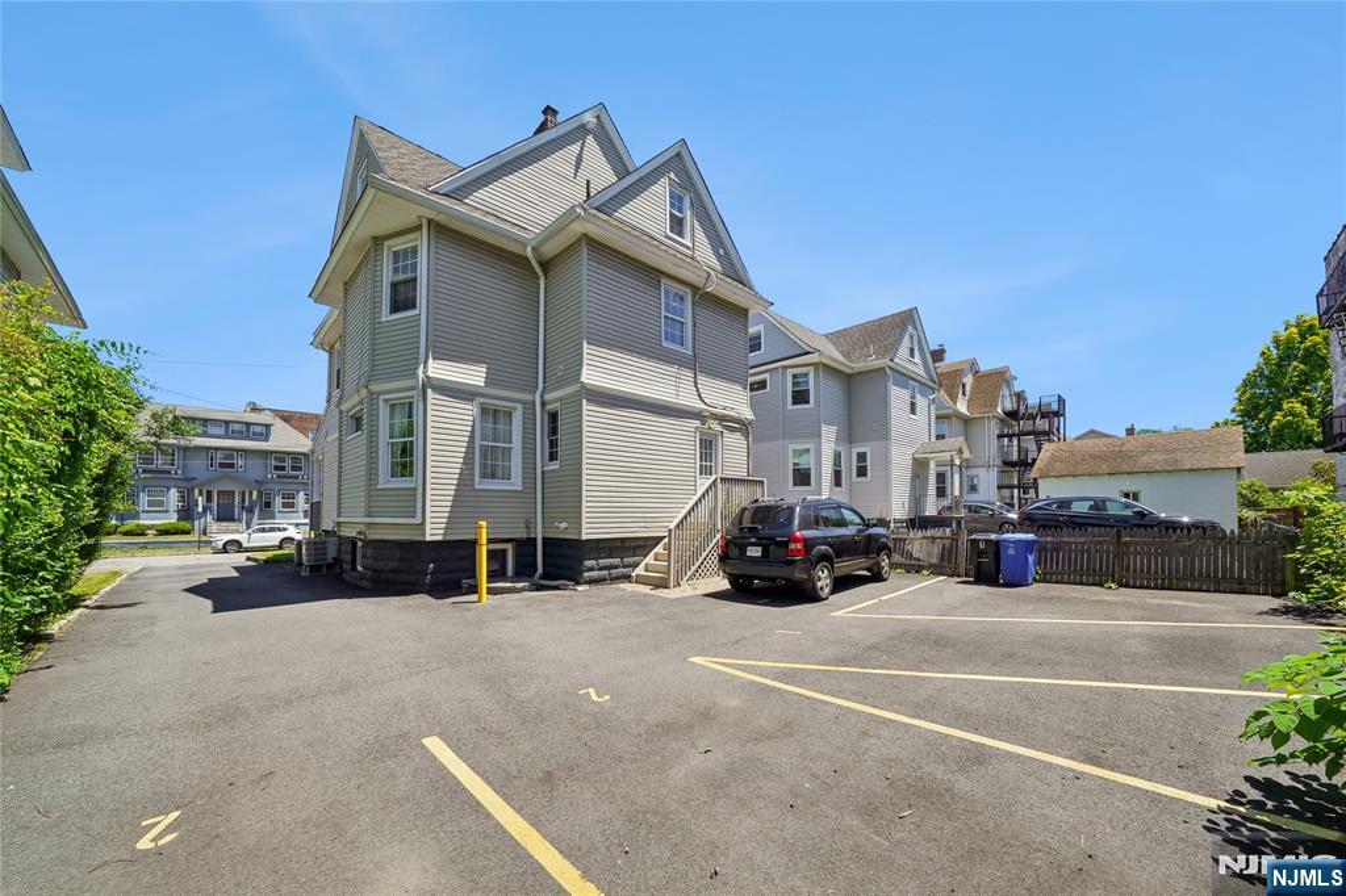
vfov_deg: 90.0
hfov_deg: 112.6
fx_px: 448
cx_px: 673
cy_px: 448
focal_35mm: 12
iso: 100
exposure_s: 1/125
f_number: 11
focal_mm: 12
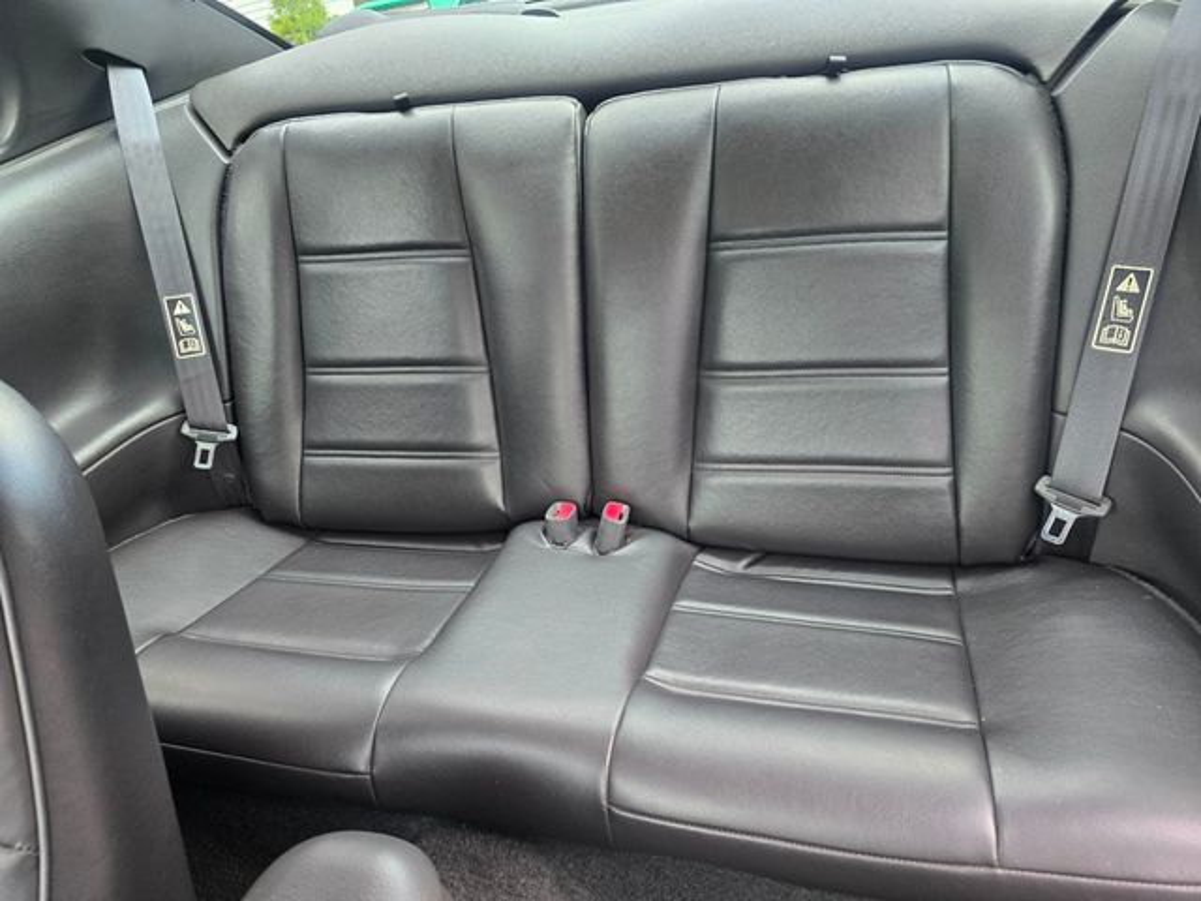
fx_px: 798
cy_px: 450
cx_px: 600
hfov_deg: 73.9
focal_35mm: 23
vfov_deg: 58.9
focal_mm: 6.3
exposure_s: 1/120
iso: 200
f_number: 1.7
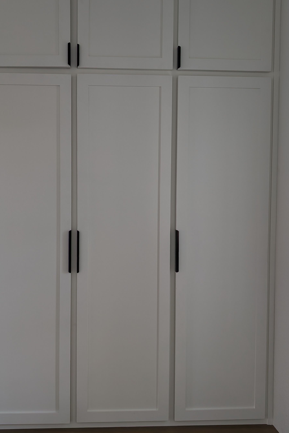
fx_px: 458
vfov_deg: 50.7
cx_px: 123
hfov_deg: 35.0
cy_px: 220
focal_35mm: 38
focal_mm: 6.9
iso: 22
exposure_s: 1/53.7
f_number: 1.68
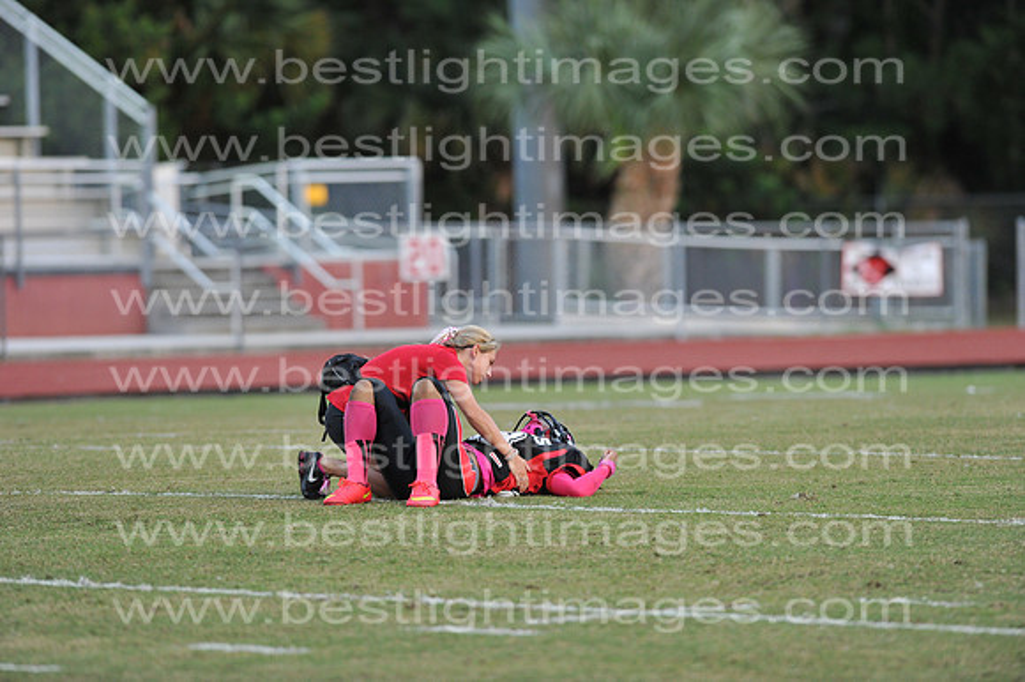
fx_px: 8536
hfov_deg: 6.9
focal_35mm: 300
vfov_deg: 4.6
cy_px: 341
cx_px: 512
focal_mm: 300
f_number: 4
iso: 2000
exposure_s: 1/500
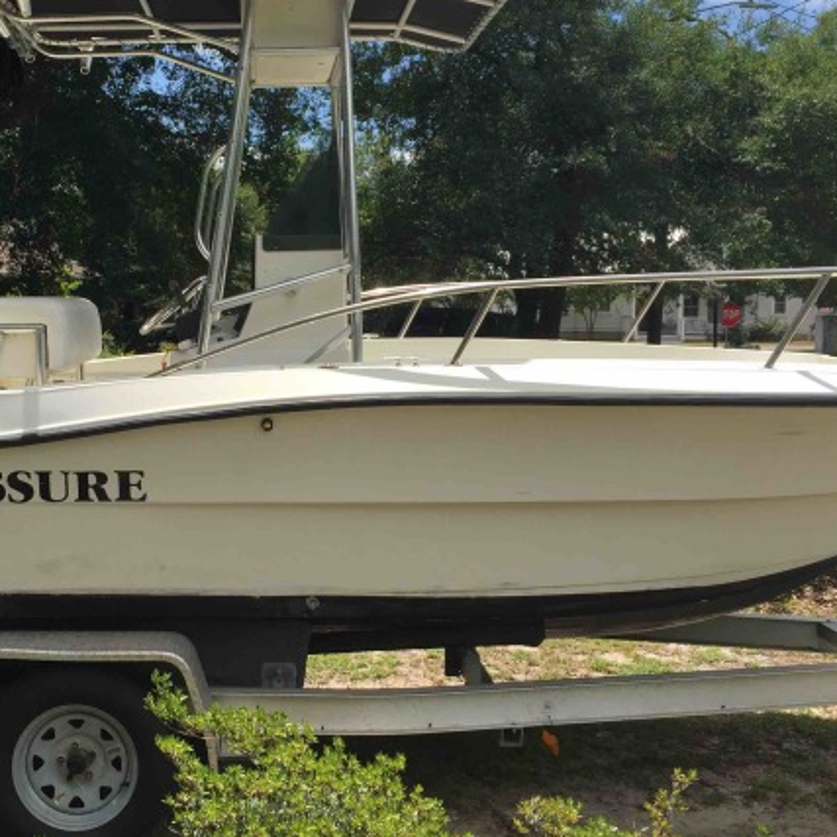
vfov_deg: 35.3
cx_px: 249
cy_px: 384
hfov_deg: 34.9
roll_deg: -1.2
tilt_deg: -4.2
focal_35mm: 48
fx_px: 1313
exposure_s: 1/1522
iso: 32
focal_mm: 4.15
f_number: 2.2
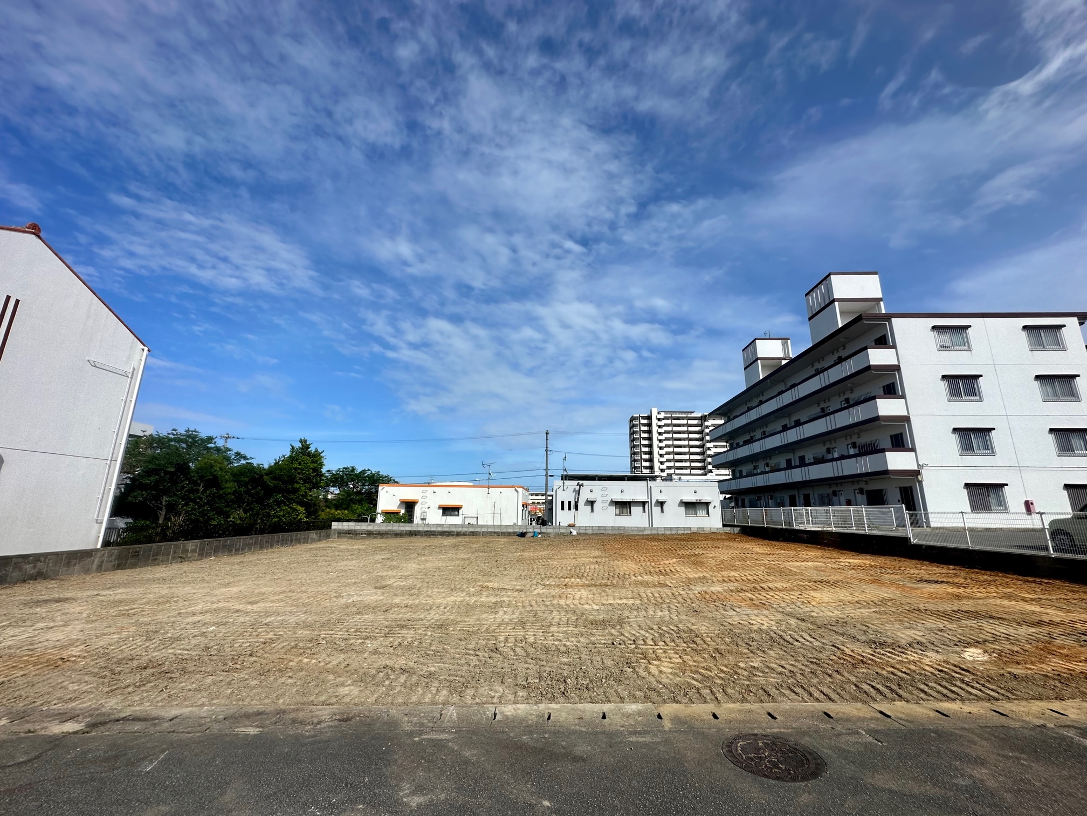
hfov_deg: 102.1
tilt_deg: +12.6
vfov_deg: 85.7
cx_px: 544
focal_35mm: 14
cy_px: 408
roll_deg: -1.7
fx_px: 440
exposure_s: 1/3610
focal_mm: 2.22
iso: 50
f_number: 2.2
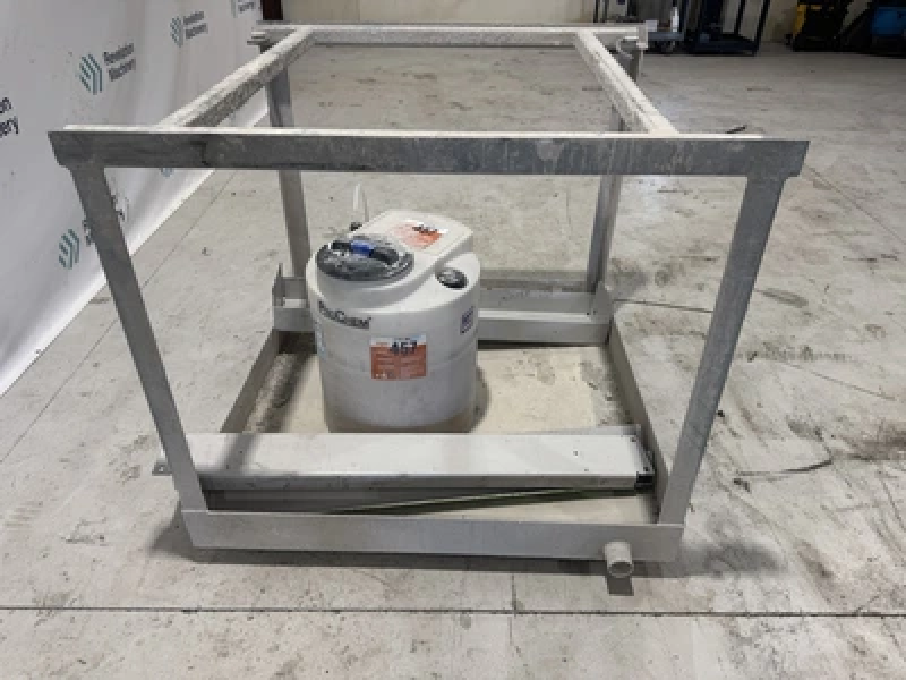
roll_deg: +0.4
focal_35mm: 24
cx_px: 453
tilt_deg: -35.0
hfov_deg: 71.6
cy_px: 340
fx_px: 628
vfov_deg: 56.8
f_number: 1.78
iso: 64
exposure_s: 1/120
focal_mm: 6.76
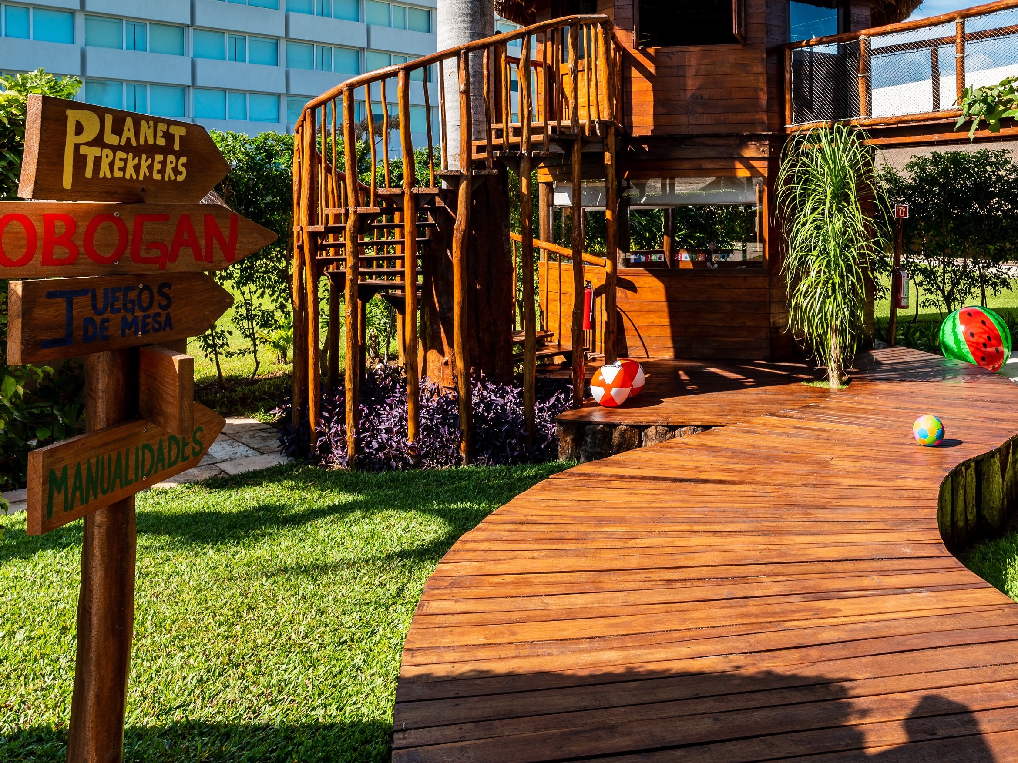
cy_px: 286
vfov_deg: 46.4
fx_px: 882
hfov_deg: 58.9
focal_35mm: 30
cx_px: 658
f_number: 11
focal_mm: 19
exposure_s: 1/100
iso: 100
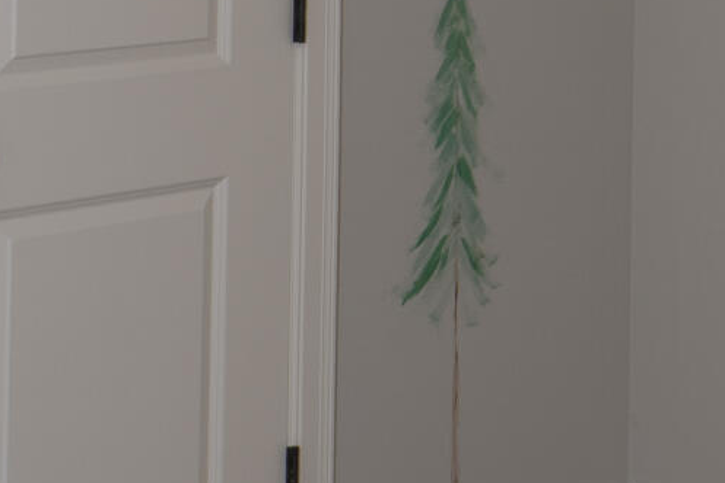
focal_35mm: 145
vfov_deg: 9.2
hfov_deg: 12.8
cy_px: -290
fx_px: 2919
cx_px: 1332
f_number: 8
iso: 100
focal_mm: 16
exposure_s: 1/1.67
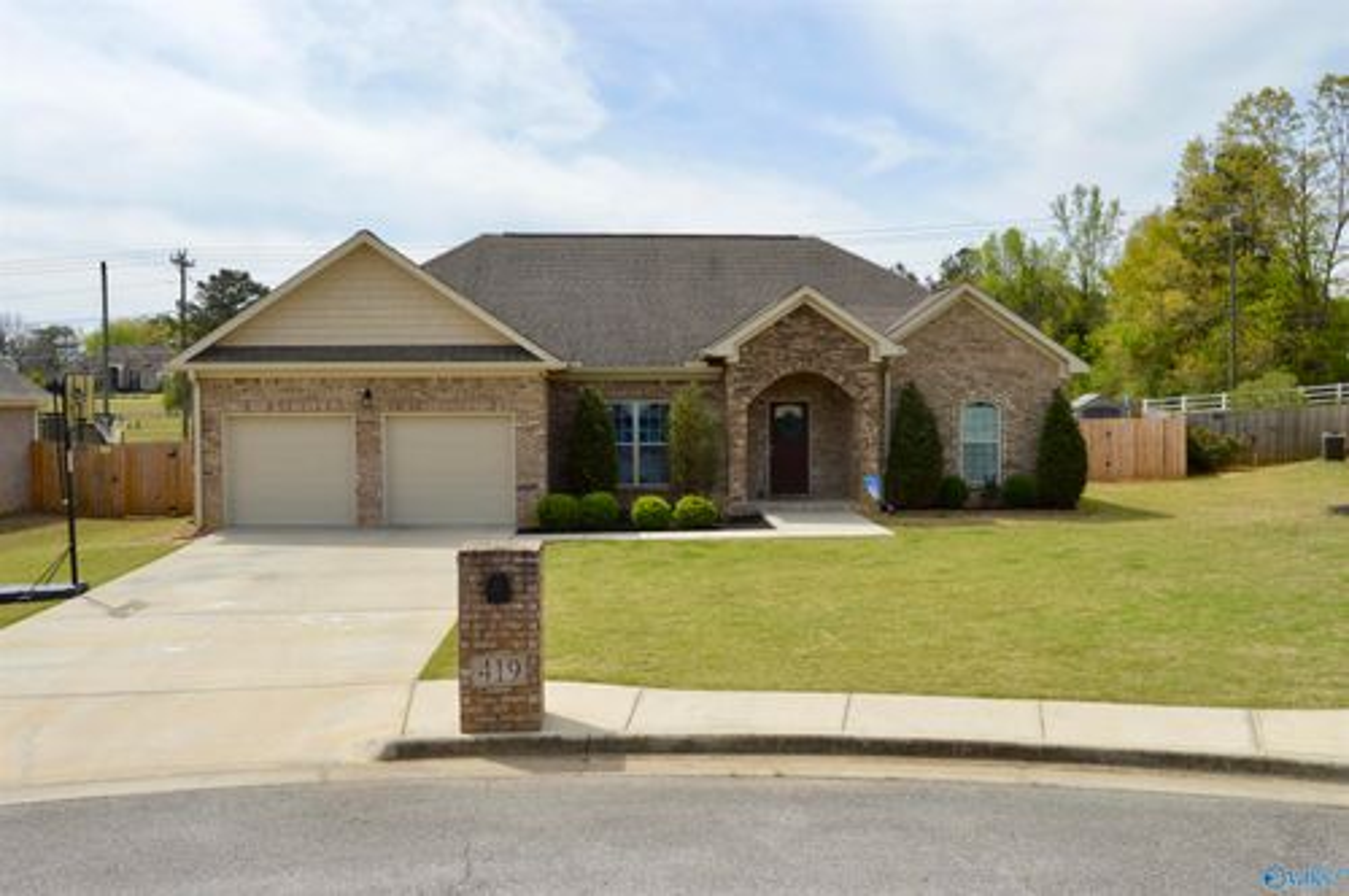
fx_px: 1235
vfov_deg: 39.9
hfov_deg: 57.3
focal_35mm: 33
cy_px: 448
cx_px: 674
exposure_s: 1/200
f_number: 10
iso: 100
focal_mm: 22
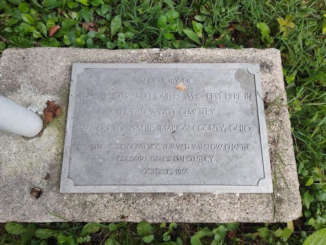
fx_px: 217
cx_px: 163
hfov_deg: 73.9
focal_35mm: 23
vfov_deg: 58.9
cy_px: 122
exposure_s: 1/120
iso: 659
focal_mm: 5.56
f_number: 1.8
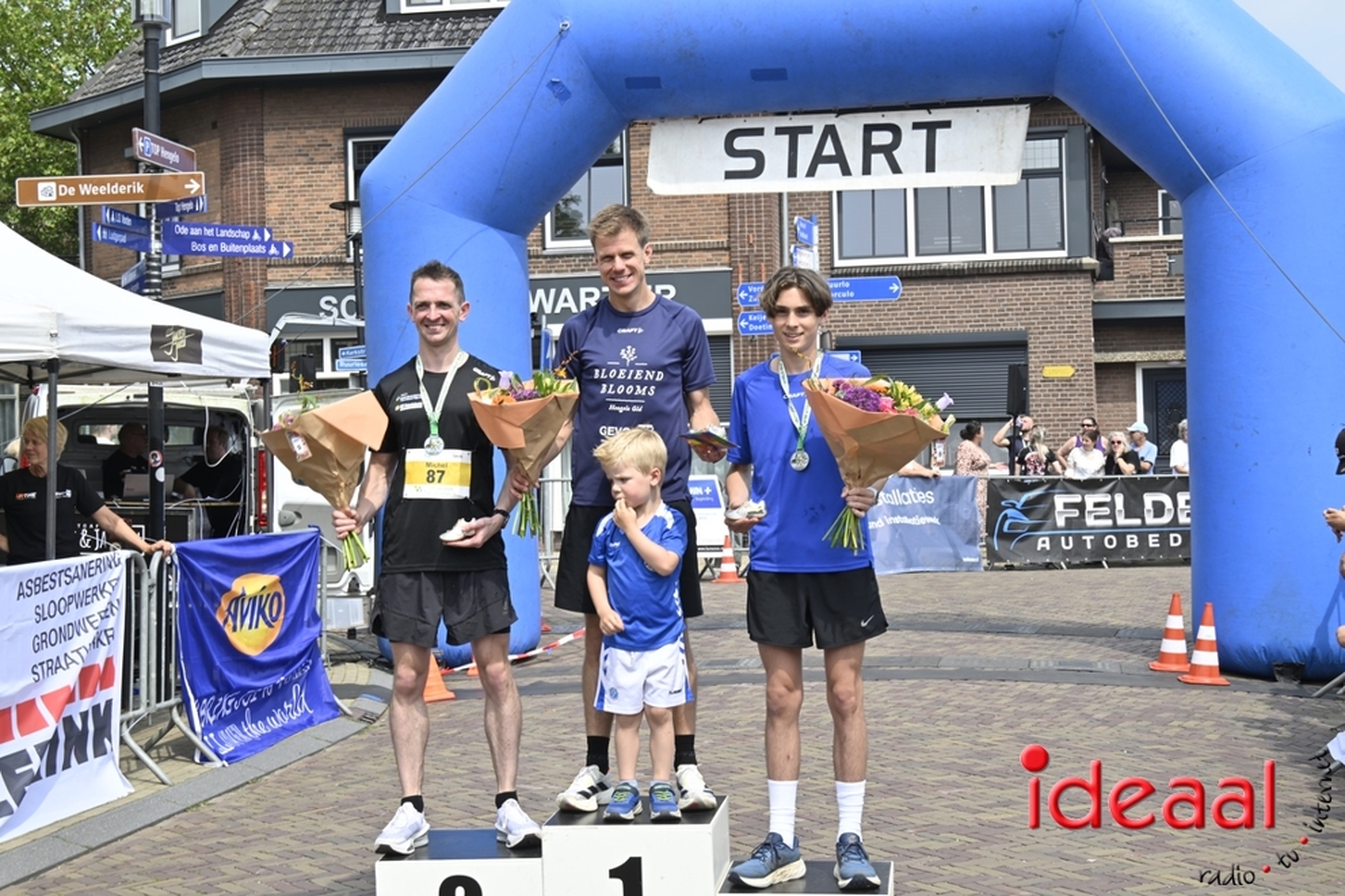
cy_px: 448
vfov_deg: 24.6
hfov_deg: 36.3
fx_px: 2054
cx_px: 672
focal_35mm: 55
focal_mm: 55
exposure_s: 1/25
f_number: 18
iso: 64
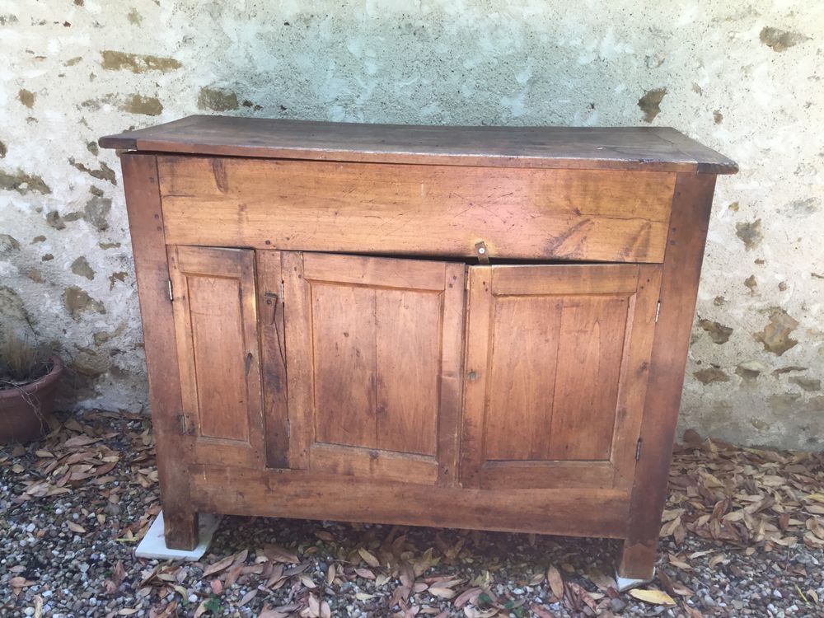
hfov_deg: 58.4
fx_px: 738
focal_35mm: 31
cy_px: 309
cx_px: 412
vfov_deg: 45.4
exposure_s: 1/50
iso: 25
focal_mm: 3.3
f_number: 2.4
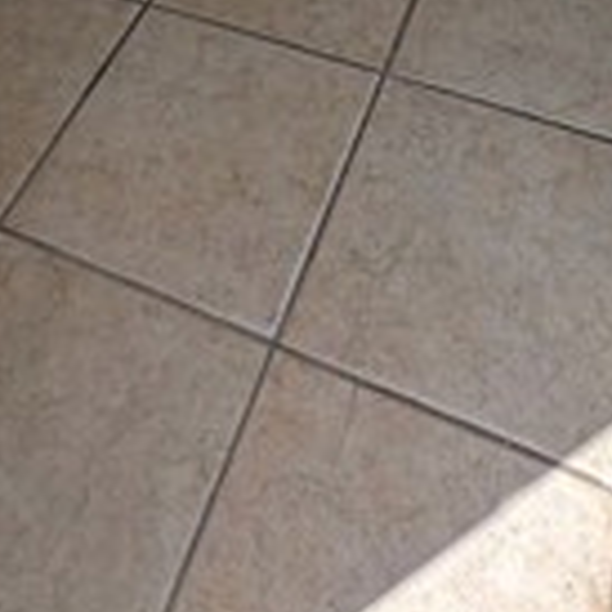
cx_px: 268
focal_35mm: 58
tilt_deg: -18.0
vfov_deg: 19.8
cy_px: -541
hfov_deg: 29.5
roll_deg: +4.1
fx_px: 1160
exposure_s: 1/114
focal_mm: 2.22
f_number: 2.2
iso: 40
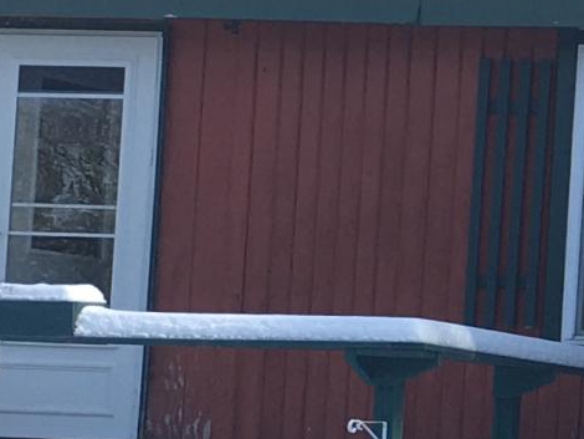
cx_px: 1062
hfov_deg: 10.1
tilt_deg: +2.1
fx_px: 3123
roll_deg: -2.7
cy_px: 392
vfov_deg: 8.0
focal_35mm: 185
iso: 25
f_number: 2.2
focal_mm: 4.15
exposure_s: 1/348
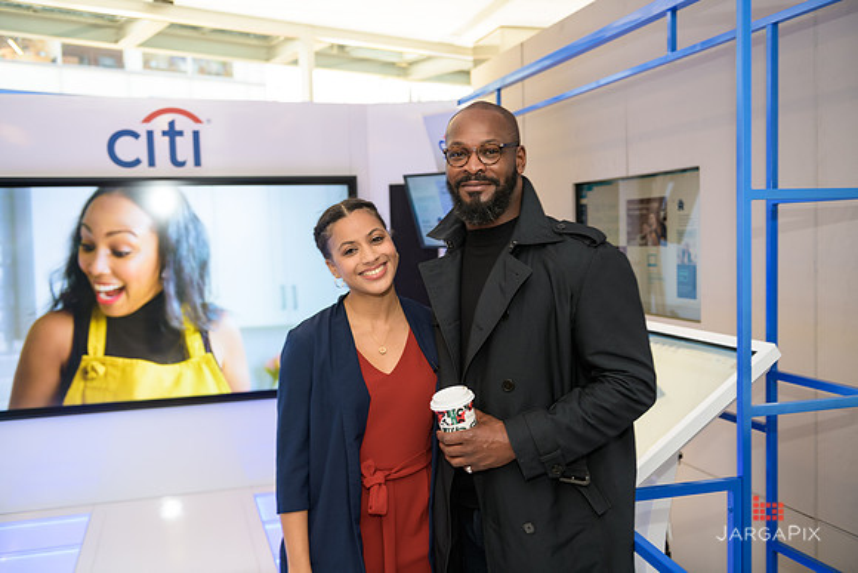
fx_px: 834
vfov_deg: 37.9
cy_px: 286
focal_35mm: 35
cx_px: 429
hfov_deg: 54.4
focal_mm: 35
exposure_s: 1/125
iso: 400
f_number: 3.2
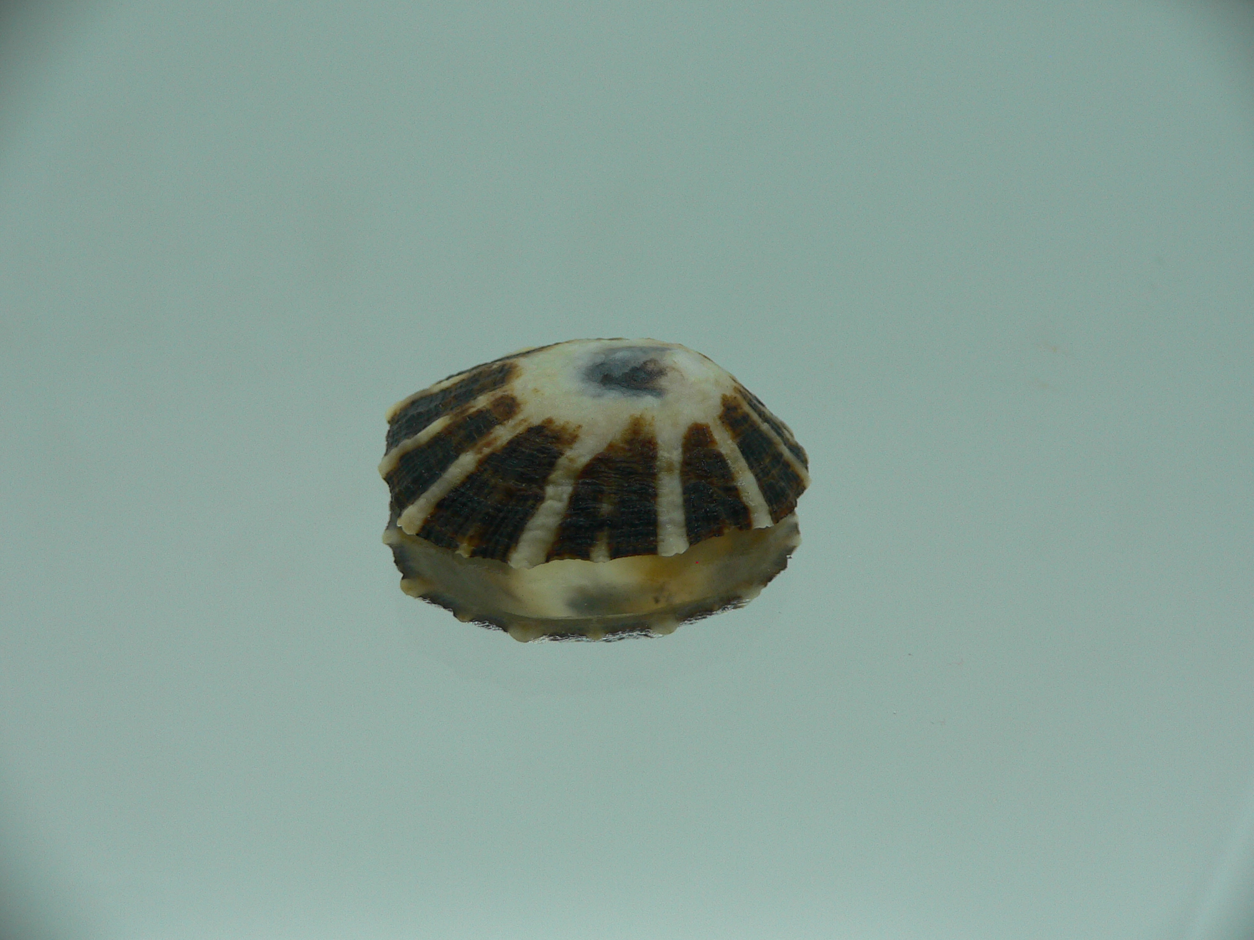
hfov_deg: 52.6
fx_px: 1268
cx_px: 627
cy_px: 470
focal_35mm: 35
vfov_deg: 40.7
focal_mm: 4.6
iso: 80
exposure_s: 1/60
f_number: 2.8
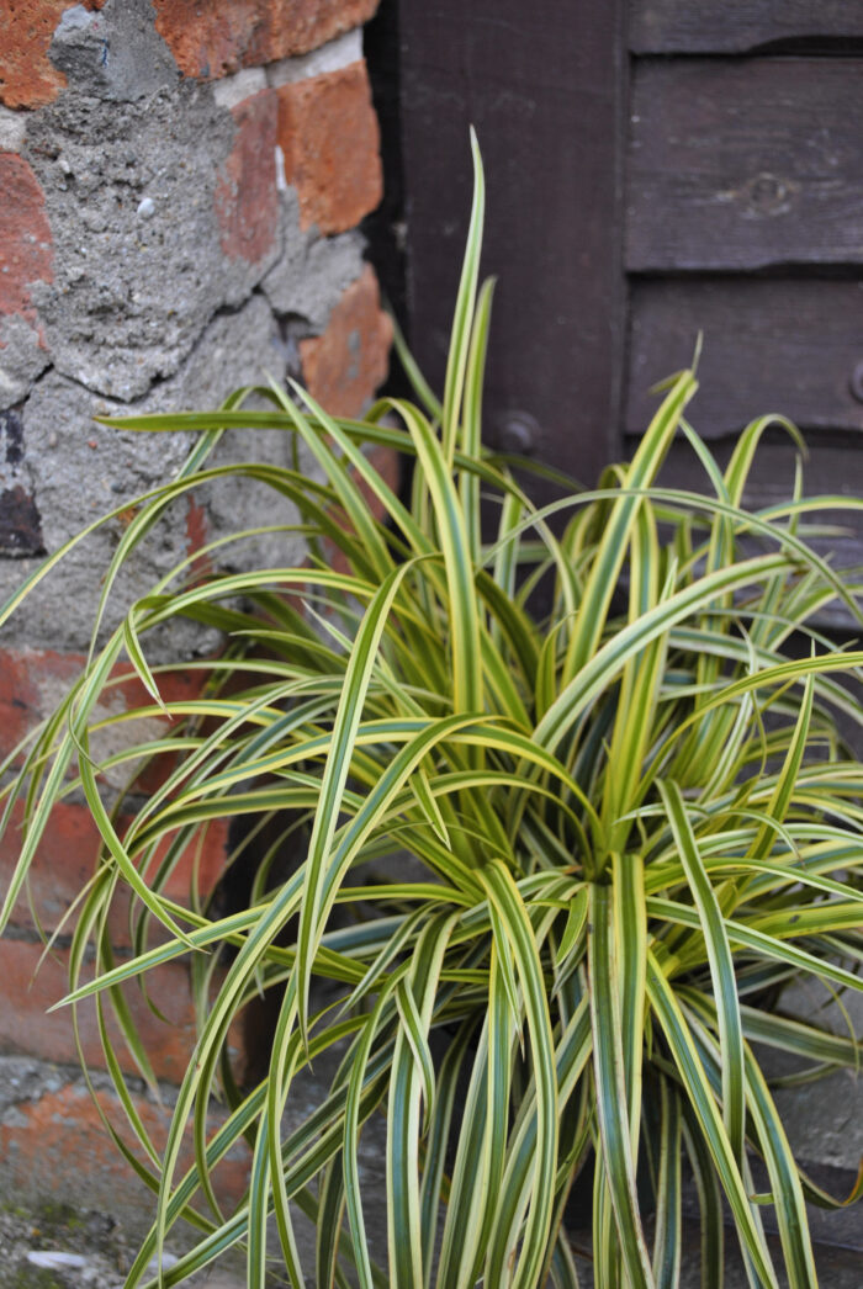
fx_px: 1721
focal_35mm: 48
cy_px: 644
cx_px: 432
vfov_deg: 41.1
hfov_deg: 28.1
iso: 200
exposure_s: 1/80
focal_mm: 32
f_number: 4.8
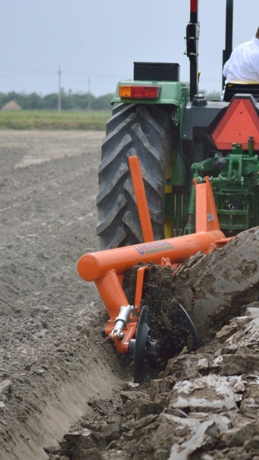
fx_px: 2168
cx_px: 250
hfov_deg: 6.8
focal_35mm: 178
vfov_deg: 12.1
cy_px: 230
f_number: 4.5
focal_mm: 75
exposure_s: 1/4000
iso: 400
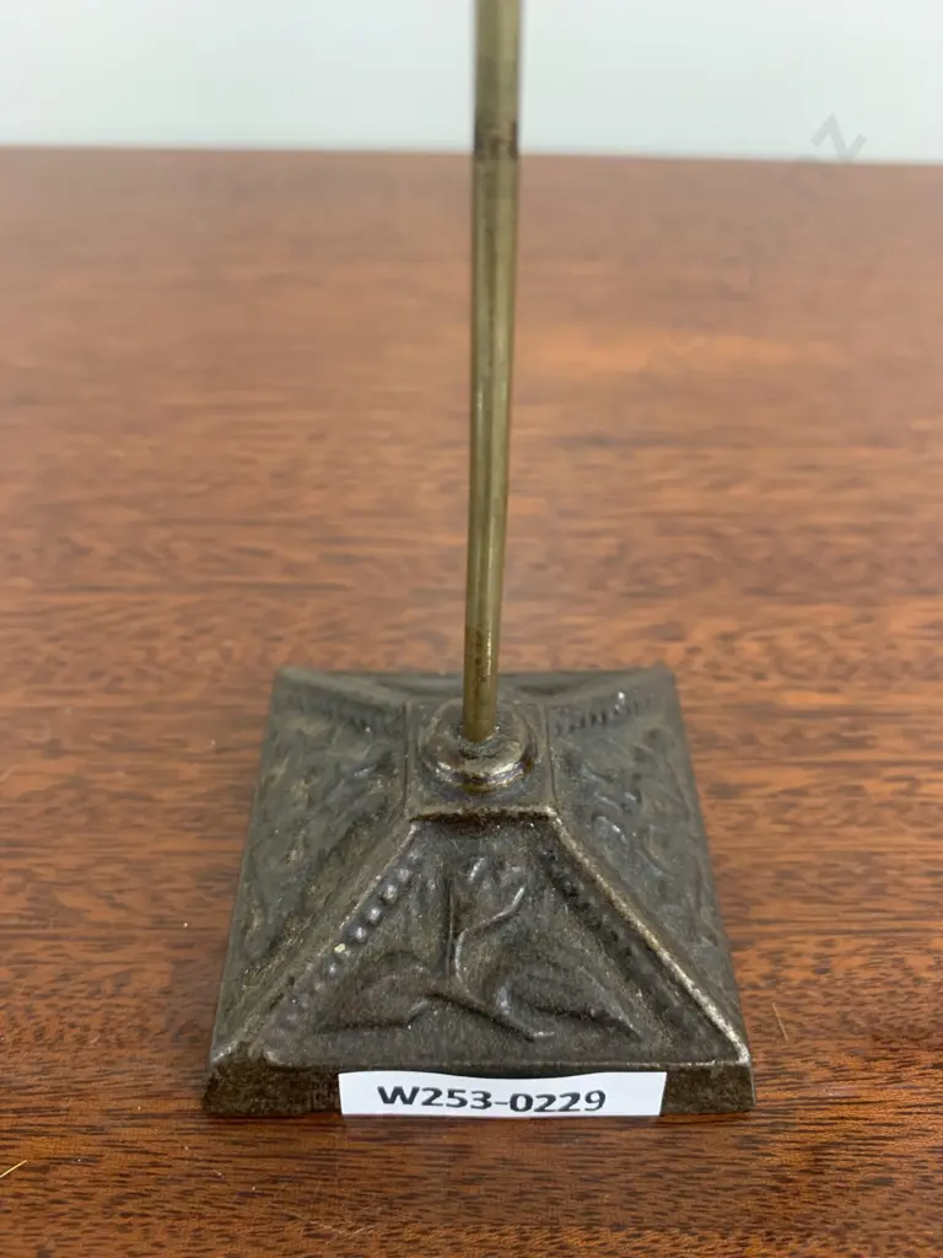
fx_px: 944
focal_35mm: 26
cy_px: 629
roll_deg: +0.1
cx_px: 472
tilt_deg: -44.9
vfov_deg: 67.3
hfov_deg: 53.1
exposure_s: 1/50
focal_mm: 4.25
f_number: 1.8
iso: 320
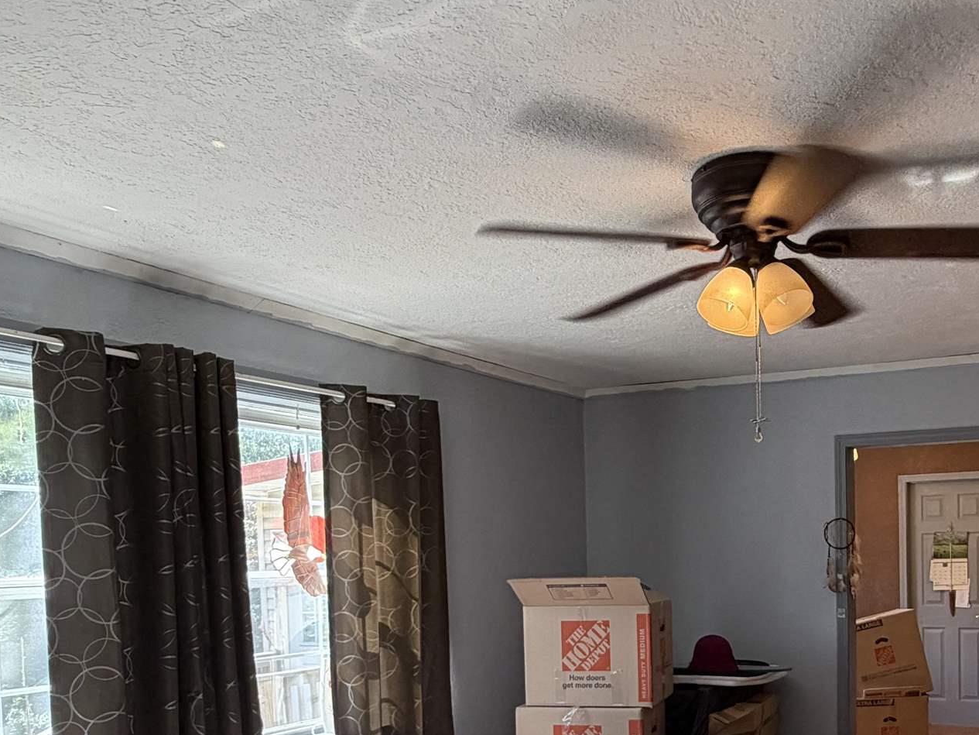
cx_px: 722
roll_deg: +1.3
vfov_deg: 39.9
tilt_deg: -3.3
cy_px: 603
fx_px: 962
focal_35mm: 34
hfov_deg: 51.9
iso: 125
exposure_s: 1/120
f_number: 2.2
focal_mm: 2.22
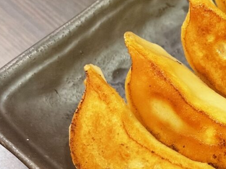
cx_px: 223
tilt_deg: -53.3
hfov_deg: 18.3
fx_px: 685
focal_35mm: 105
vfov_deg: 14.1
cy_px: 67
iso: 400
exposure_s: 1/25
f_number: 1.6
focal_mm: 5.96
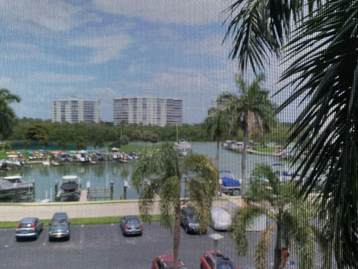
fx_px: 352
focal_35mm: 34
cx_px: 168
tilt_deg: -4.3
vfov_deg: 41.8
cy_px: 144
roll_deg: -0.2
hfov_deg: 53.9
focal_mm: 4.25
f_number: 1.8
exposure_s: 1/2222
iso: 32
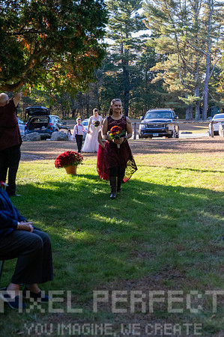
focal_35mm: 58
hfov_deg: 23.3
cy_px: 168
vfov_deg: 34.5
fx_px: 543
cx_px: 112
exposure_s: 1/6400
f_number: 4.5
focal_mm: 58
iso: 6400
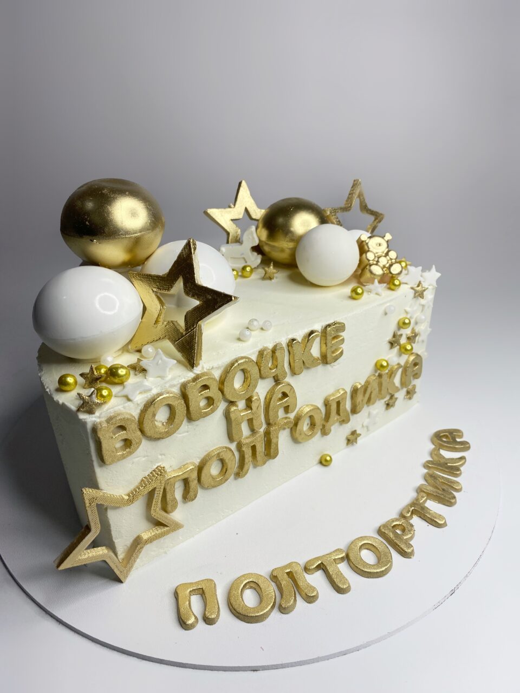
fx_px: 521
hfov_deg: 53.1
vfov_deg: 67.3
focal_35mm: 26
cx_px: 260
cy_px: 346
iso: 32
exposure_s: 1/281
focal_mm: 4.25
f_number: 1.8
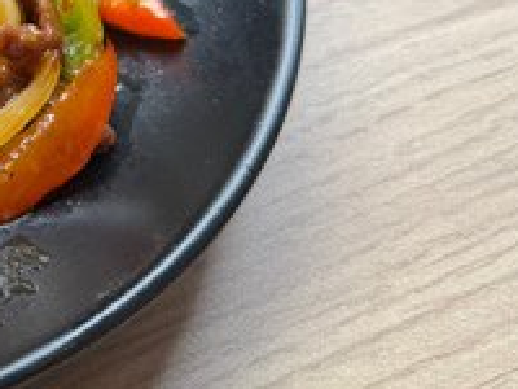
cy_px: -117
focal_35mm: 96
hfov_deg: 18.1
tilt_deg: -43.6
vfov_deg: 14.7
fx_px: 1437
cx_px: -272
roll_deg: -4.5
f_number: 1.78
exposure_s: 1/433
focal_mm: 6.76
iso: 80
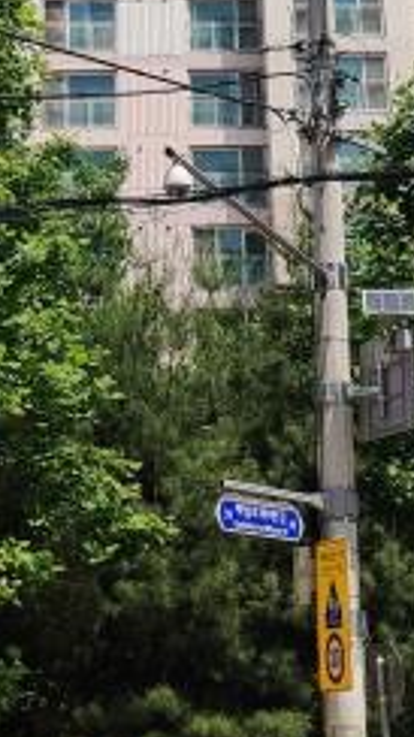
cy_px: -54
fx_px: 1954
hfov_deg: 12.1
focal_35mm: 100
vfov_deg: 20.5
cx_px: 239
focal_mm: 4.77
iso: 99
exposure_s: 1/5396
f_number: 1.75
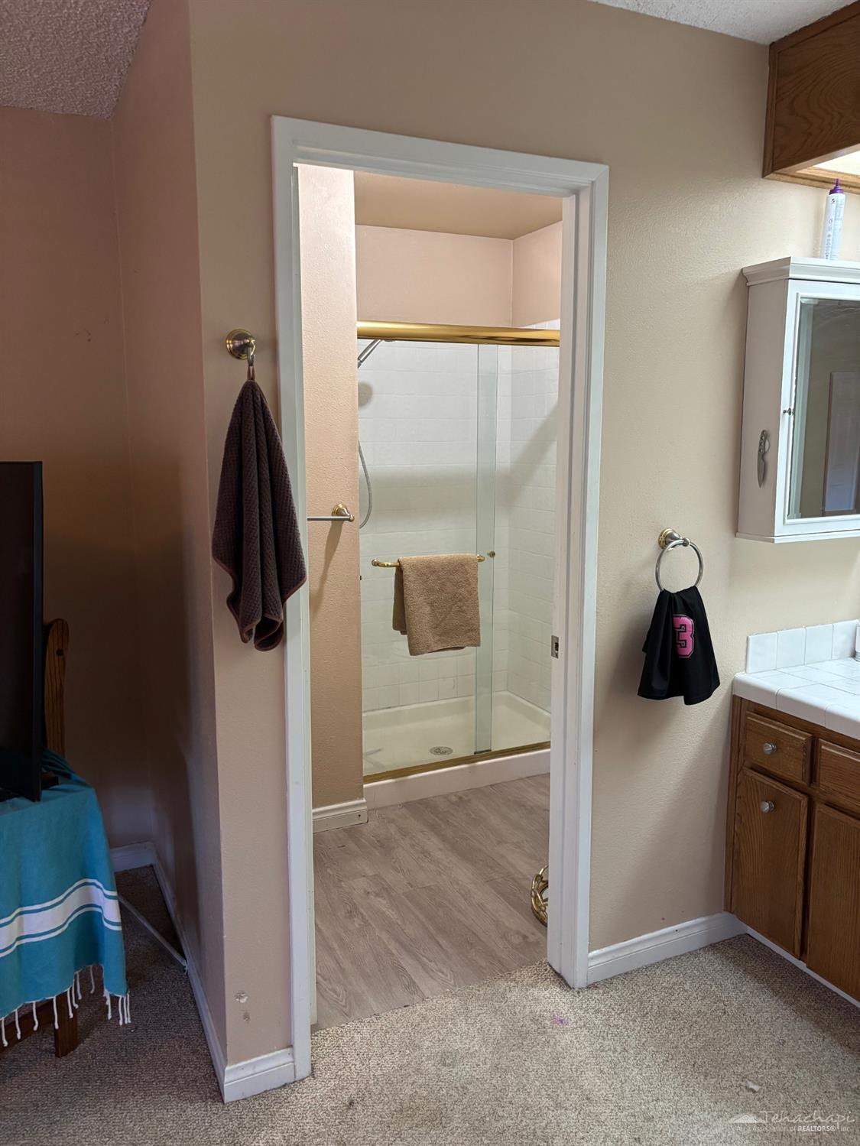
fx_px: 861
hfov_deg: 53.1
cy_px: 573
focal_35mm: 26
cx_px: 430
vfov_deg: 67.3
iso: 320
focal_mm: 5.96
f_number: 1.6
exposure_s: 1/60
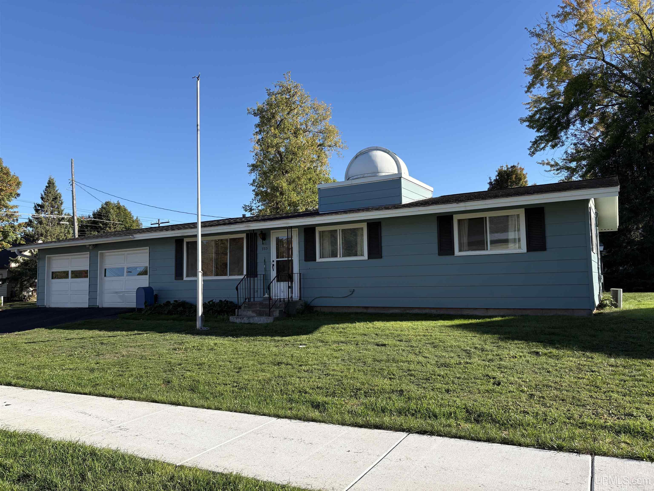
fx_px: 491
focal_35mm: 26
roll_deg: +1.8
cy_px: 246
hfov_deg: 67.3
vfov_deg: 53.1
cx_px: 327
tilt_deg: +4.2
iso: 50
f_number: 1.6
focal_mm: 5.96
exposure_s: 1/1953
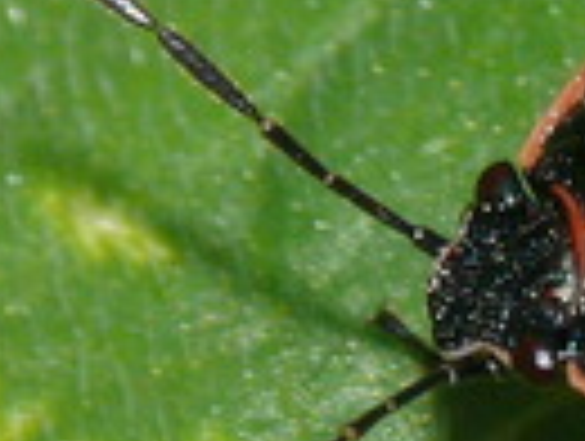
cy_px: 585
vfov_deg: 0.9
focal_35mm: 1650
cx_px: 916
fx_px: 27936
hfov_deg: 1.2
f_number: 11
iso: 200
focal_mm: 53.2
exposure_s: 1/250
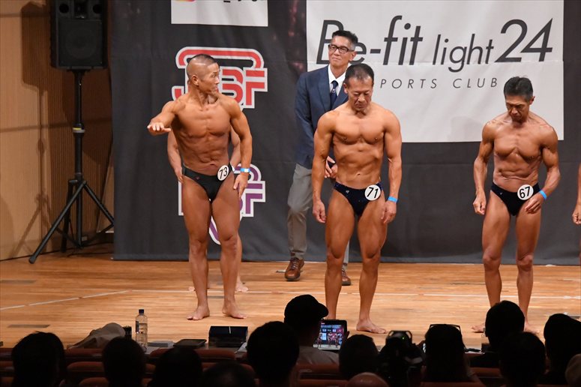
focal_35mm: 202
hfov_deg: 10.2
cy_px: 194
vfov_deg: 6.8
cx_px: 290
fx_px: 3259
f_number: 5.6
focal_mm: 135
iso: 9000
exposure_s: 1/400
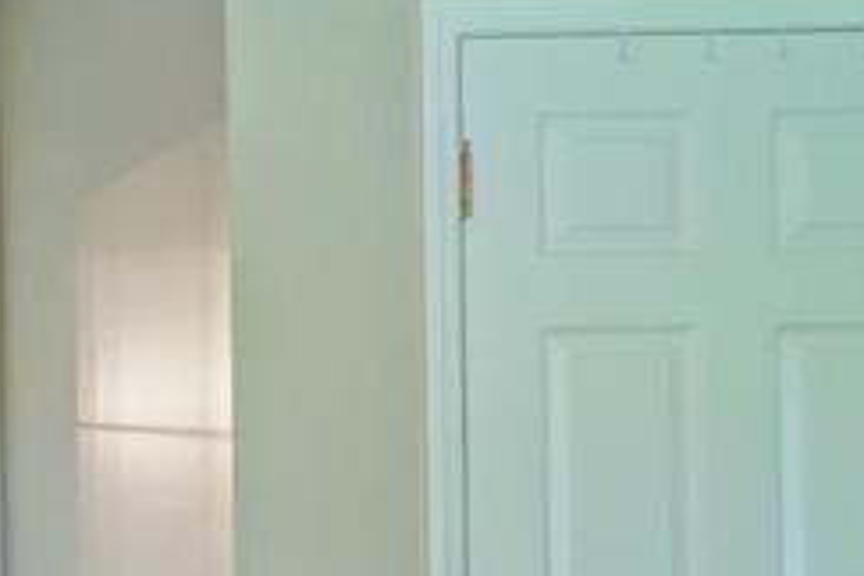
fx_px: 2136
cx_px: -807
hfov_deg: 17.3
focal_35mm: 89
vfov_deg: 15.1
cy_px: 587
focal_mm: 10
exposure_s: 1/30
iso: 500
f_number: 2.8
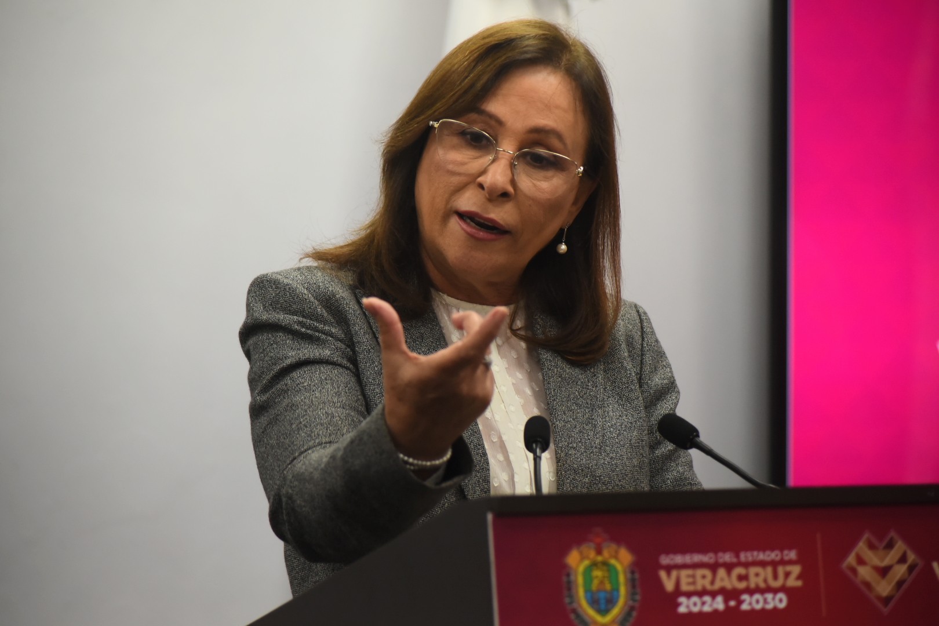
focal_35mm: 180
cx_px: 470
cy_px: 313
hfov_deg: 11.4
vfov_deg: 7.6
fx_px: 4695
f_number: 4.8
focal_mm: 180
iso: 2500
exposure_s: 1/250
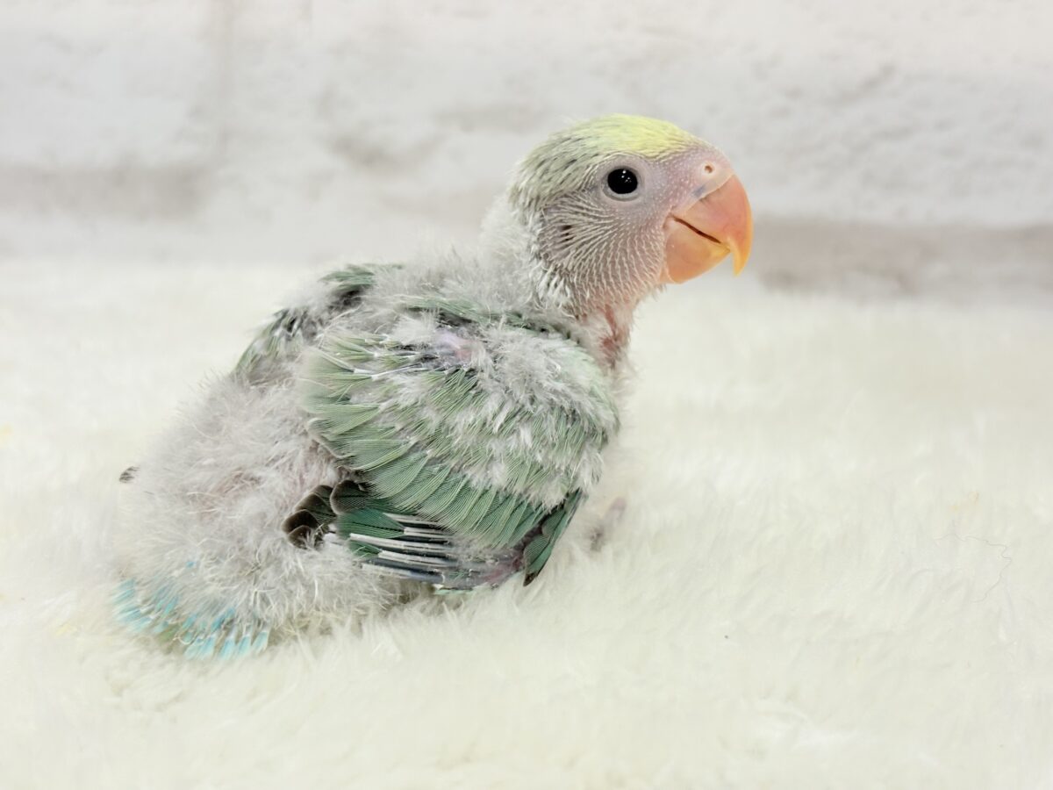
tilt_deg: -16.9
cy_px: 395
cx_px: 526
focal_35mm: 52
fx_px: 1582
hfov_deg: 36.8
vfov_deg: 28.0
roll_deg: -0.4
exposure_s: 1/50
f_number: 1.6
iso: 40
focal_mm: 5.96
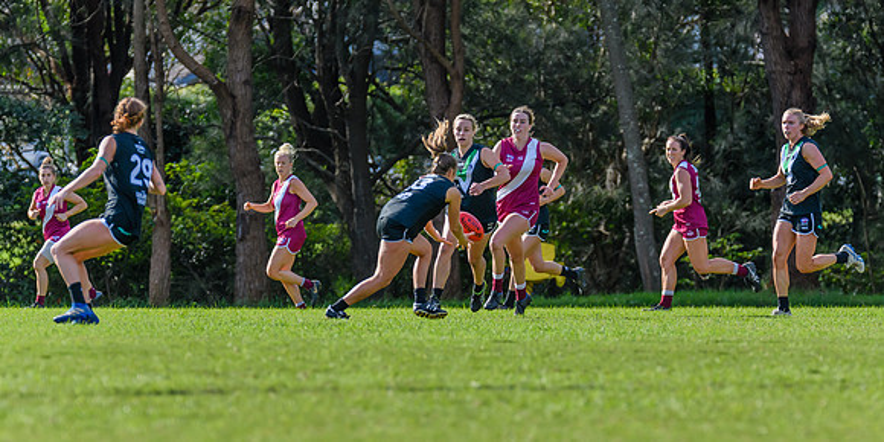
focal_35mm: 410
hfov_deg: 5.4
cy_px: 249
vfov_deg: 2.7
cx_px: 488
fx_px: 9355
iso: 800
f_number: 6.3
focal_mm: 290
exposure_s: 1/1250
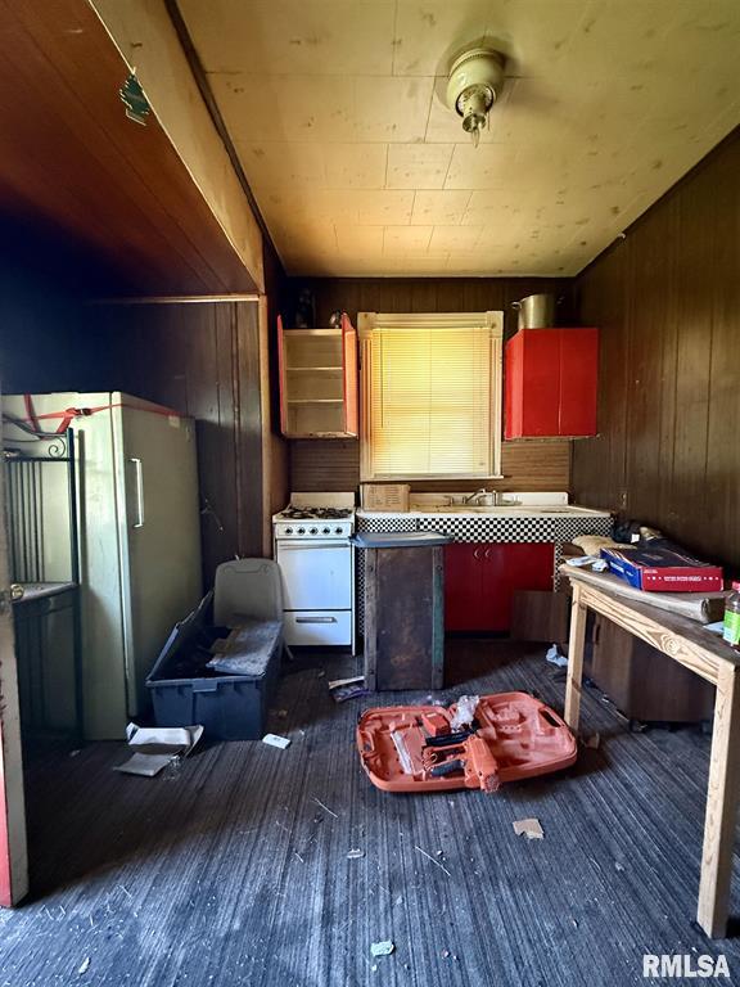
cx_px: 370
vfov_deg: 102.1
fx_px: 399
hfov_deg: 85.7
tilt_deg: -3.3
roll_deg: +0.8
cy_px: 494
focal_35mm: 14
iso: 800
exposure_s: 1/60
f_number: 2.2
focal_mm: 2.22
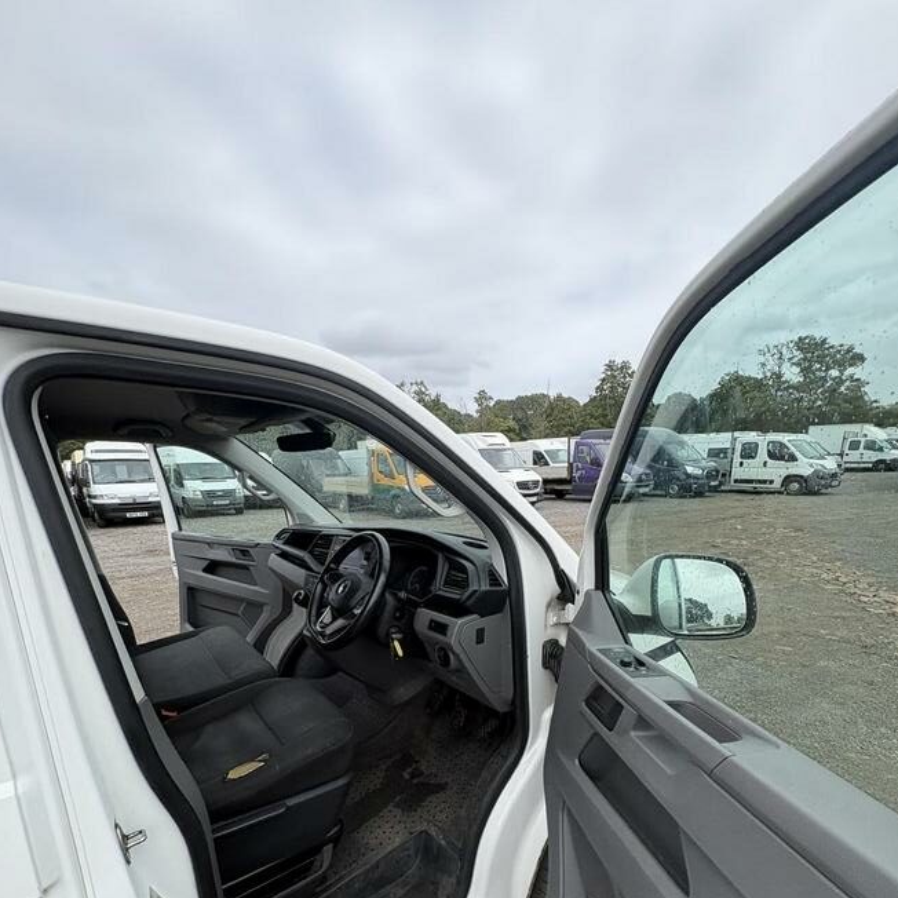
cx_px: 456
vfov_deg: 81.3
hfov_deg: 84.0
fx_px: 499
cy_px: 594
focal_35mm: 17
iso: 50
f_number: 2.2
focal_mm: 2.22
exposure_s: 1/713
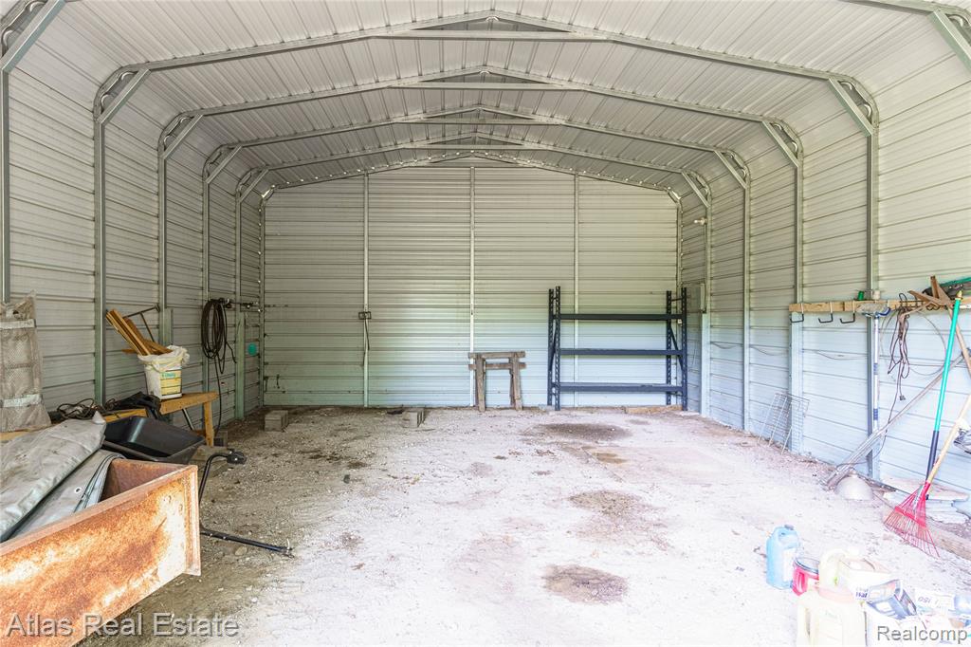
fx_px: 539
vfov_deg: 61.9
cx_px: 486
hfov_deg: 84.0
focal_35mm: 20
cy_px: 324
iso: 640
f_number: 7.1
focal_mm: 20
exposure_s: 1/100
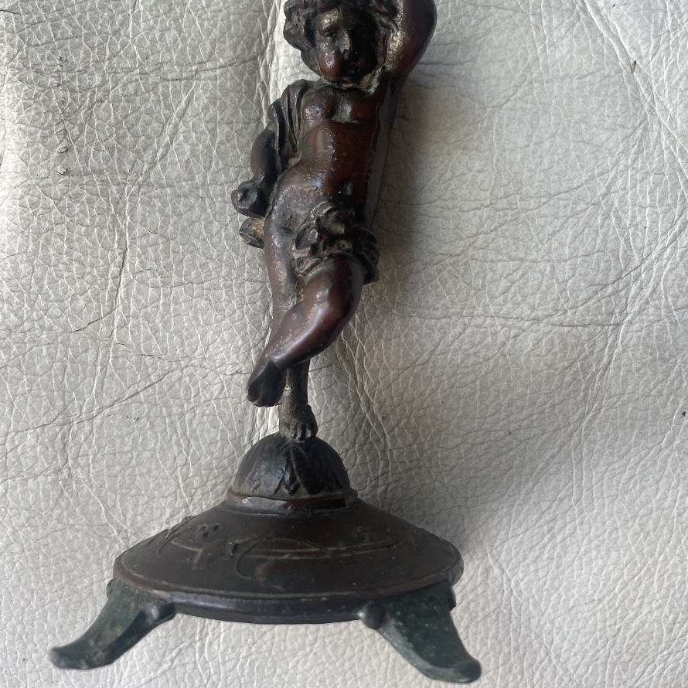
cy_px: 266
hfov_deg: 52.5
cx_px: 343
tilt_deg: -84.8
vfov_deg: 52.1
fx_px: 697
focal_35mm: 31
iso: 100
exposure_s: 1/121
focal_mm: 4.2
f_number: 1.6
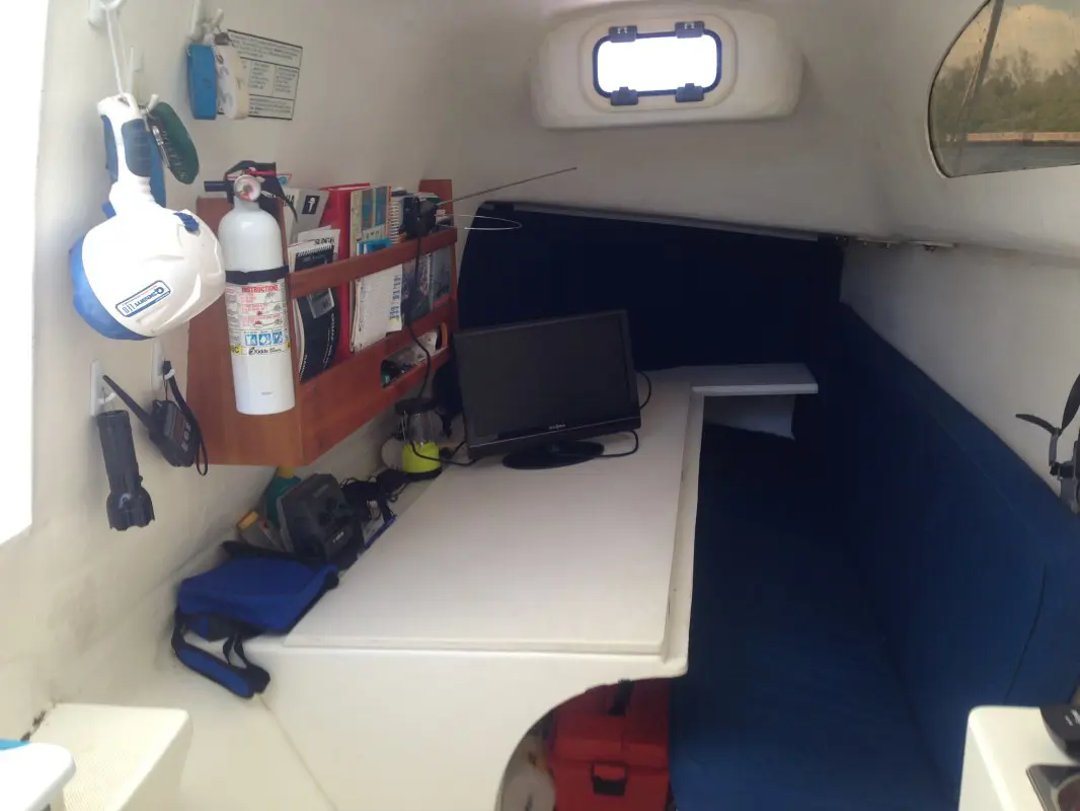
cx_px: 540
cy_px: 406
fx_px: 1030
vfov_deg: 43.0
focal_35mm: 33
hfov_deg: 55.3
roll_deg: -0.1
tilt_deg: -15.0
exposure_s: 1/60
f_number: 2.4
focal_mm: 4.12
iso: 50
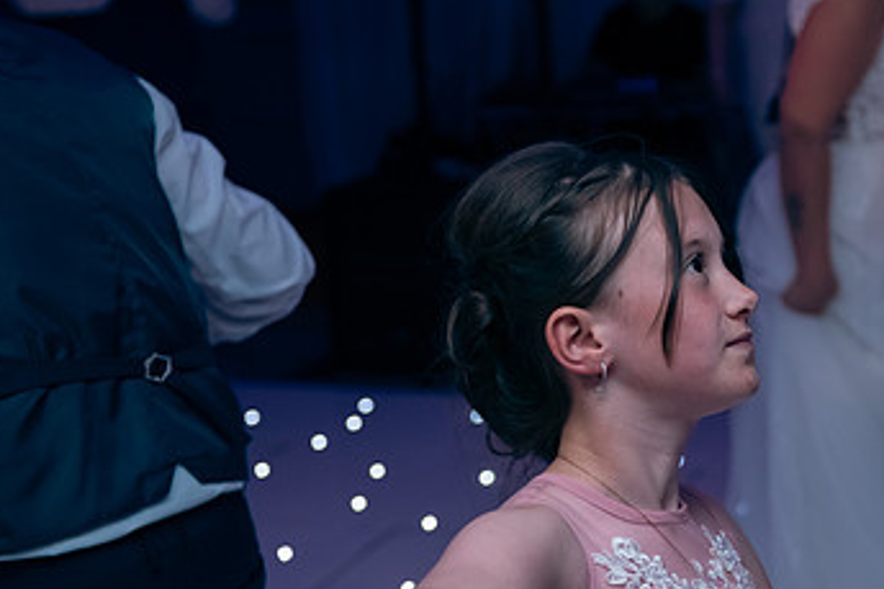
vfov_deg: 16.8
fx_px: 1988
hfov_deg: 24.7
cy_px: 372
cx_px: 707
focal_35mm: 81
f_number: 3.5
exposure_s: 1/160
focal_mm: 48
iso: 800
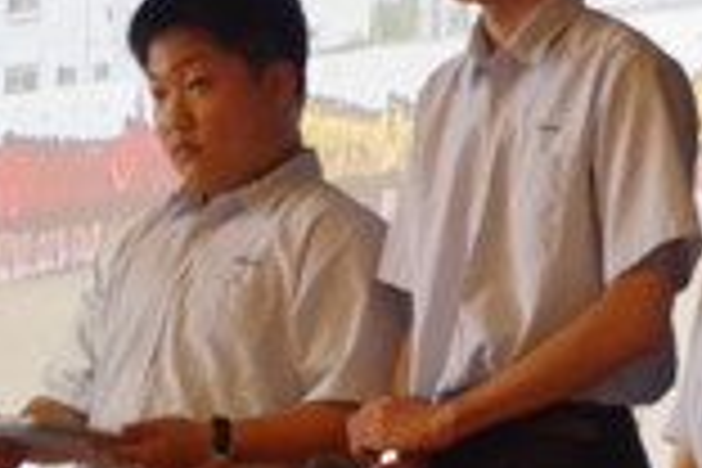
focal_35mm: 346
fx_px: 6746
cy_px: 270
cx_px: 540
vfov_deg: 4.0
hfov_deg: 6.0
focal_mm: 80
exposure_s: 1/80
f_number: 5.6
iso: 6400
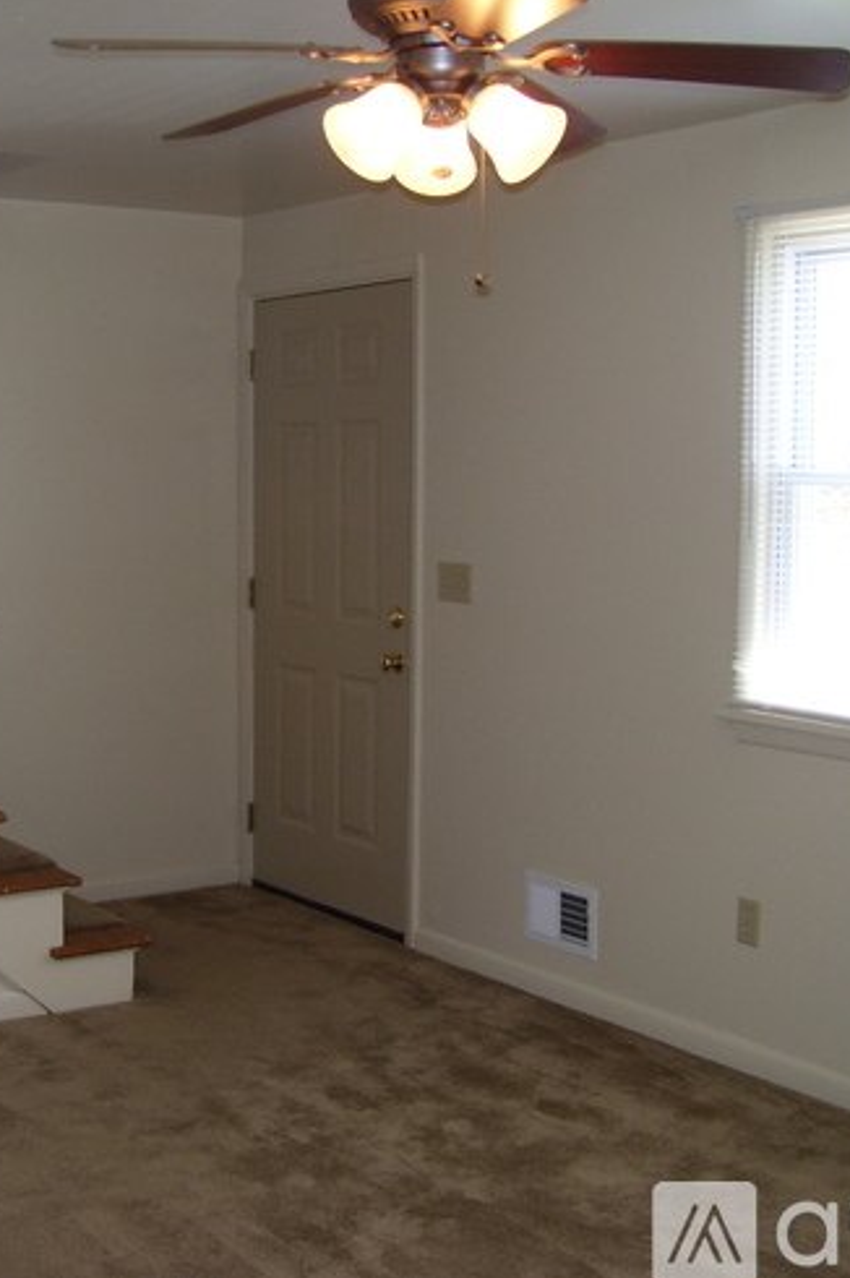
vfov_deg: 38.9
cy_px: 634
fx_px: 1809
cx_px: 205
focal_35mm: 51
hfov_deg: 26.1
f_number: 2.7
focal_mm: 6
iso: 80
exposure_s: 1/60
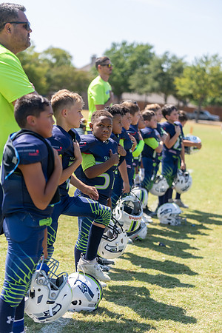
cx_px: 111
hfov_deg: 17.5
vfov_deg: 26.0
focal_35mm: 78
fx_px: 721
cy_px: 166
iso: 100
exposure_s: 1/800
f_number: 2.8
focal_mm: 78
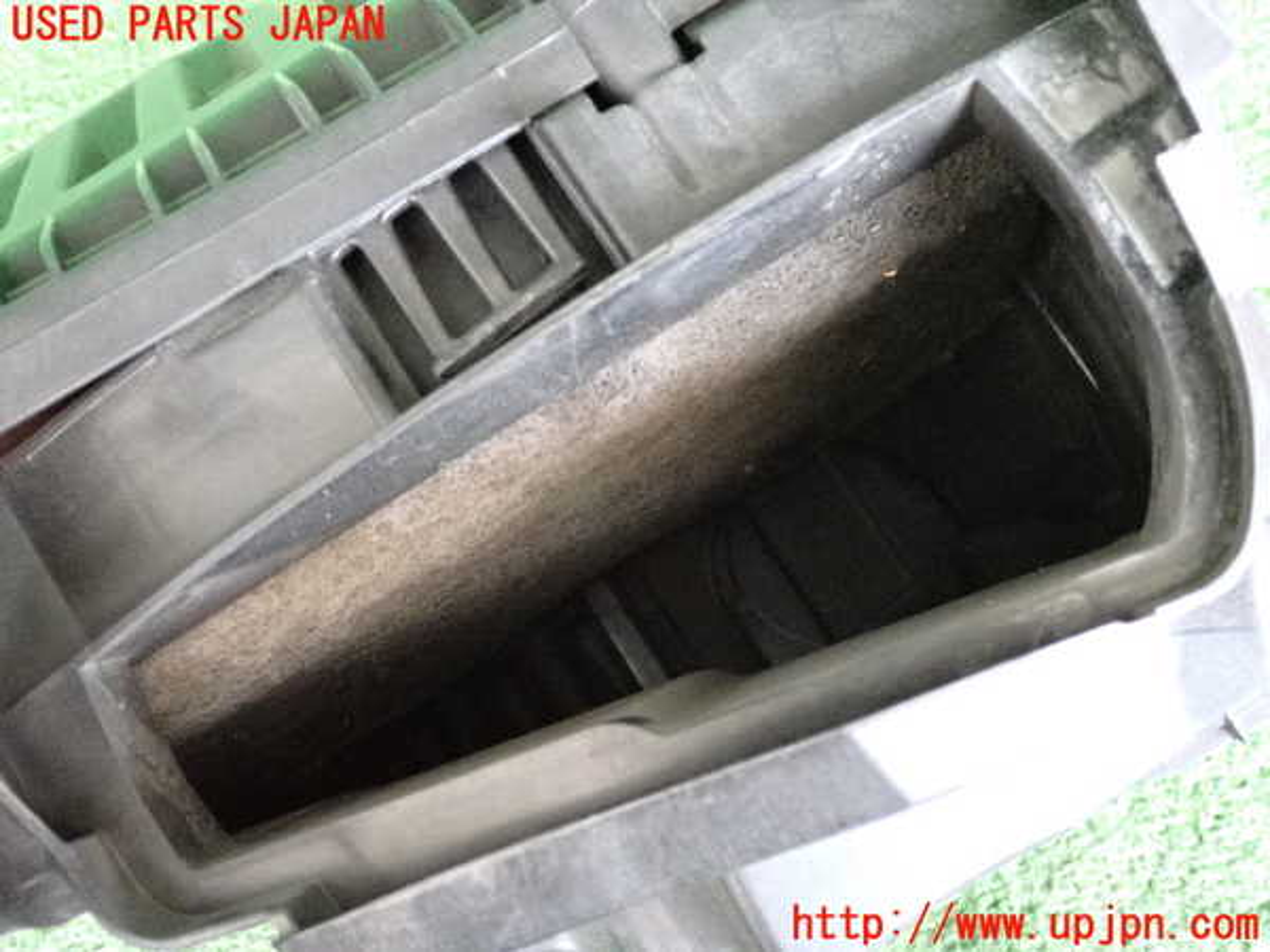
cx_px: 635
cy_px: 476
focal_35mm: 41
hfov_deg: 45.8
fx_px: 1504
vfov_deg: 35.1
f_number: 2.8
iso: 4000
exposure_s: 1/125
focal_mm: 7.31
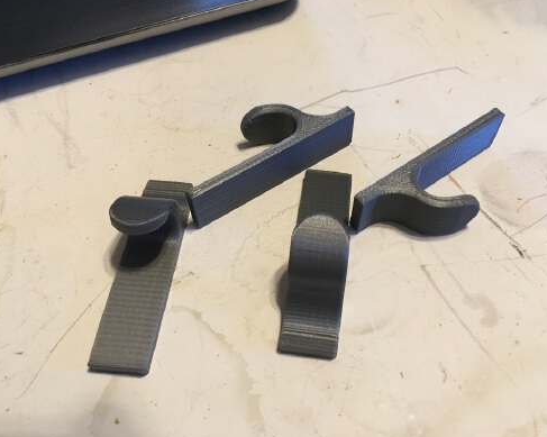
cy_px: 218
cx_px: 294
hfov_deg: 57.1
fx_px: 502
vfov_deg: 47.1
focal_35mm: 31
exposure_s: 1/15
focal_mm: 4.15
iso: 50
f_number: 2.2
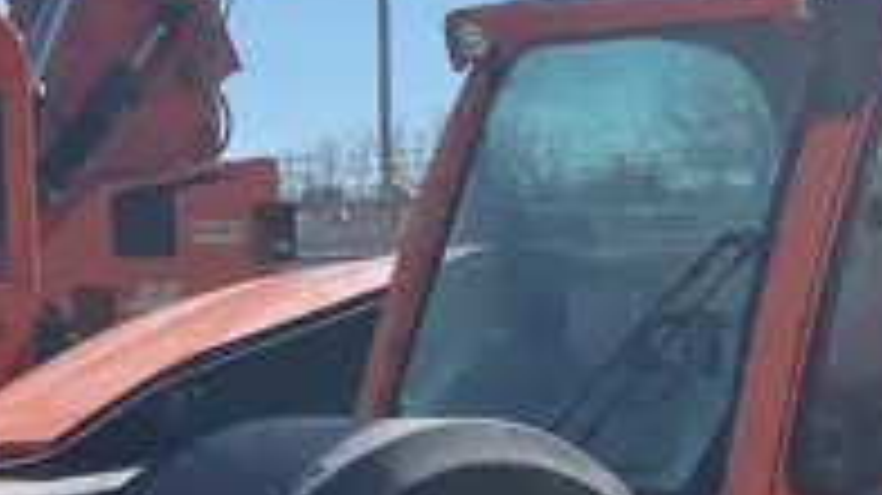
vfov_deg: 10.6
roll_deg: +1.7
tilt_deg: -2.1
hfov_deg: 18.8
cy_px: 286
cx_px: 315
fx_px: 2665
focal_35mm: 114
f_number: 1.8
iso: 32
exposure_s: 1/3745
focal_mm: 3.99
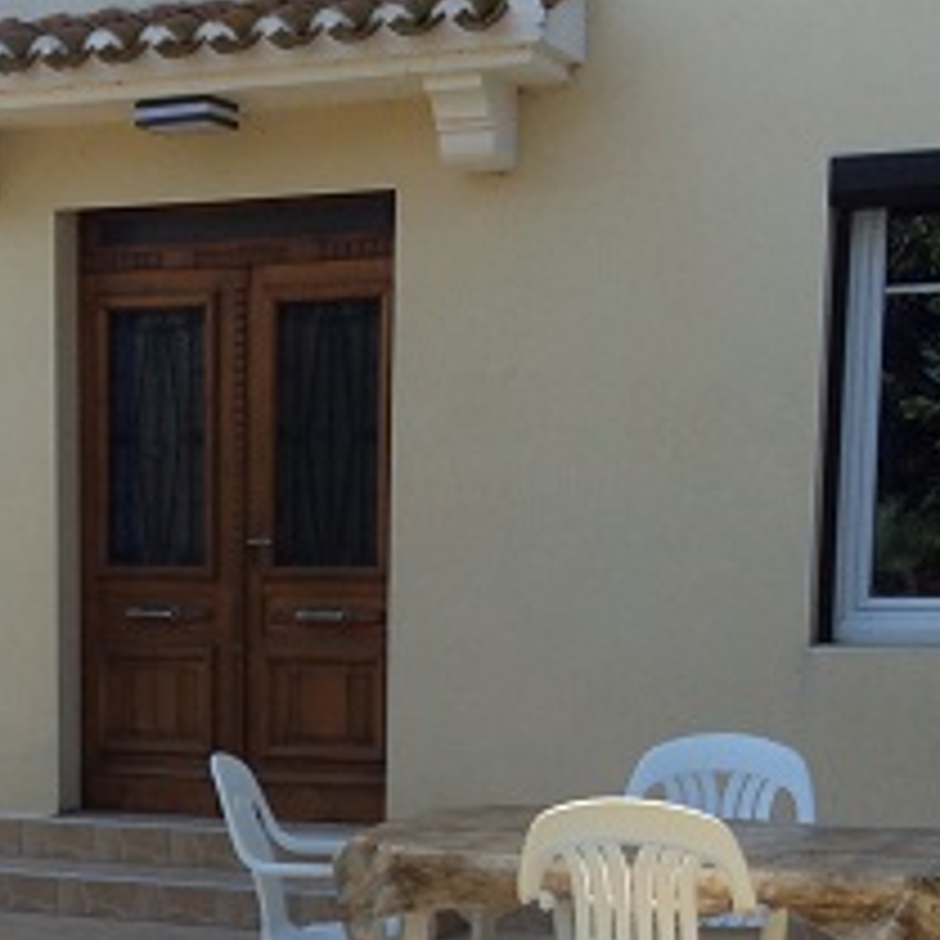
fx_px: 2489
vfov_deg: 20.8
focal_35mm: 81
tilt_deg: -8.6
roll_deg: -0.3
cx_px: 139
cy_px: 891
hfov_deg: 21.0
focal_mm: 3.3
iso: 32
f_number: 2.4
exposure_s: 1/566
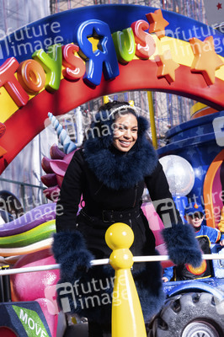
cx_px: 112
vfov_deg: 28.9
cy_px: 168
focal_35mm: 70
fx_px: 654
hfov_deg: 19.4
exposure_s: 1/800
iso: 1000
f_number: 7.1
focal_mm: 70
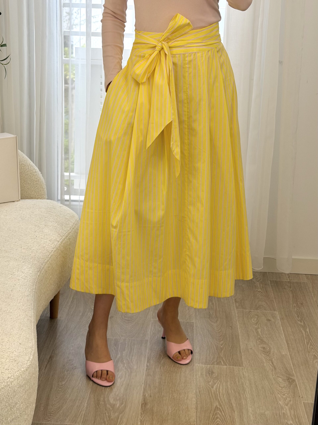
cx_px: 159
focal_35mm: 48
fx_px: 588
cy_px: 212
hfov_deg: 30.3
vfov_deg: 39.7
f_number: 1.78
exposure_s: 1/121
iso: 50
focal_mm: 6.76
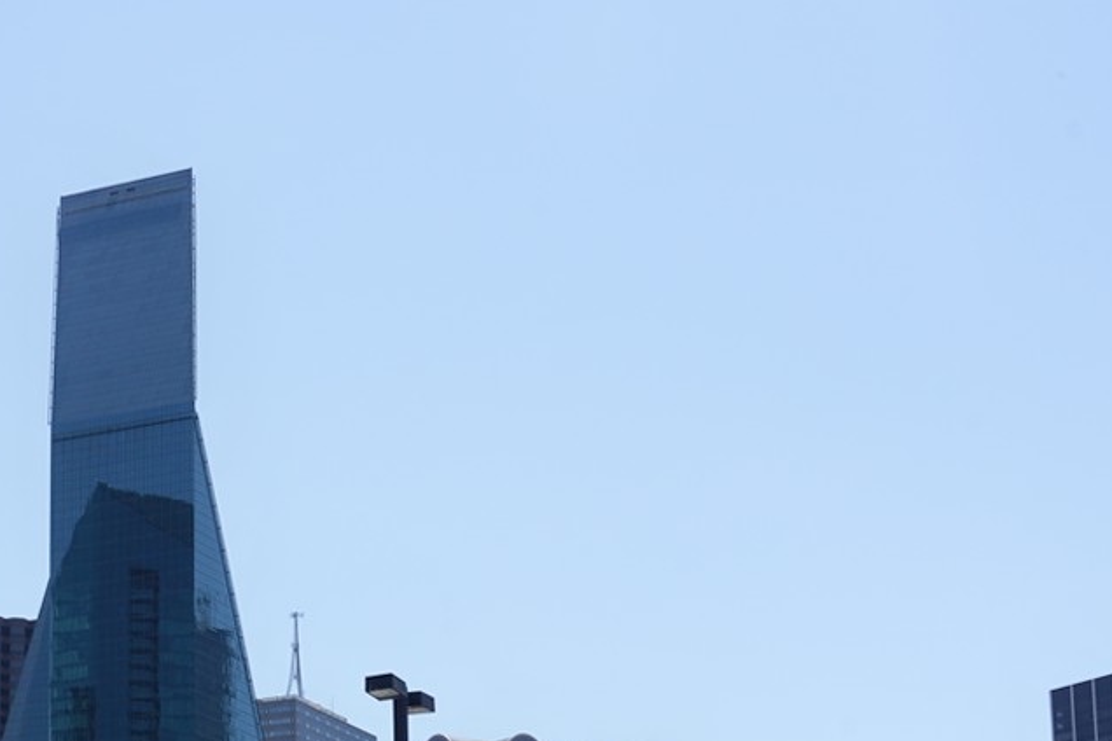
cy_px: 814
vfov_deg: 15.1
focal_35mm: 88
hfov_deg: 22.1
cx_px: -37
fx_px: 2718
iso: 100
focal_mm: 28
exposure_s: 1/100
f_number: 18
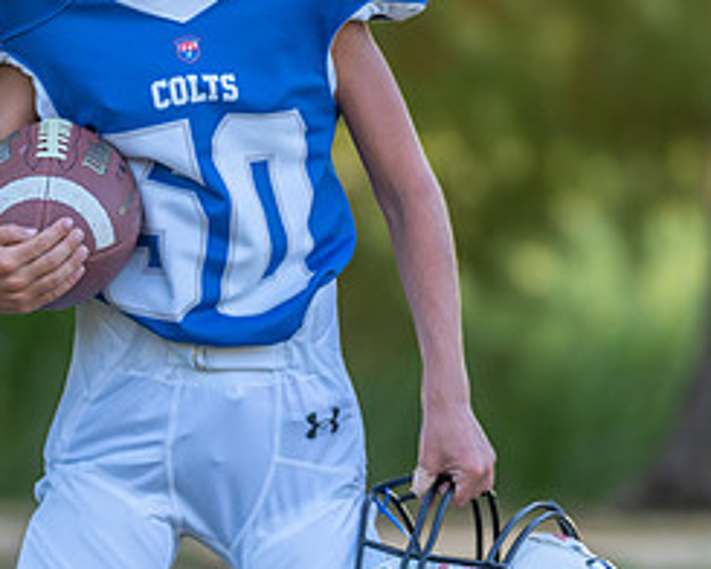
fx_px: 6586
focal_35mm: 313
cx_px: 221
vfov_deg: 4.9
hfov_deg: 6.2
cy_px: 89
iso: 160
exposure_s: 1/320
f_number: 2.8
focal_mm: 137
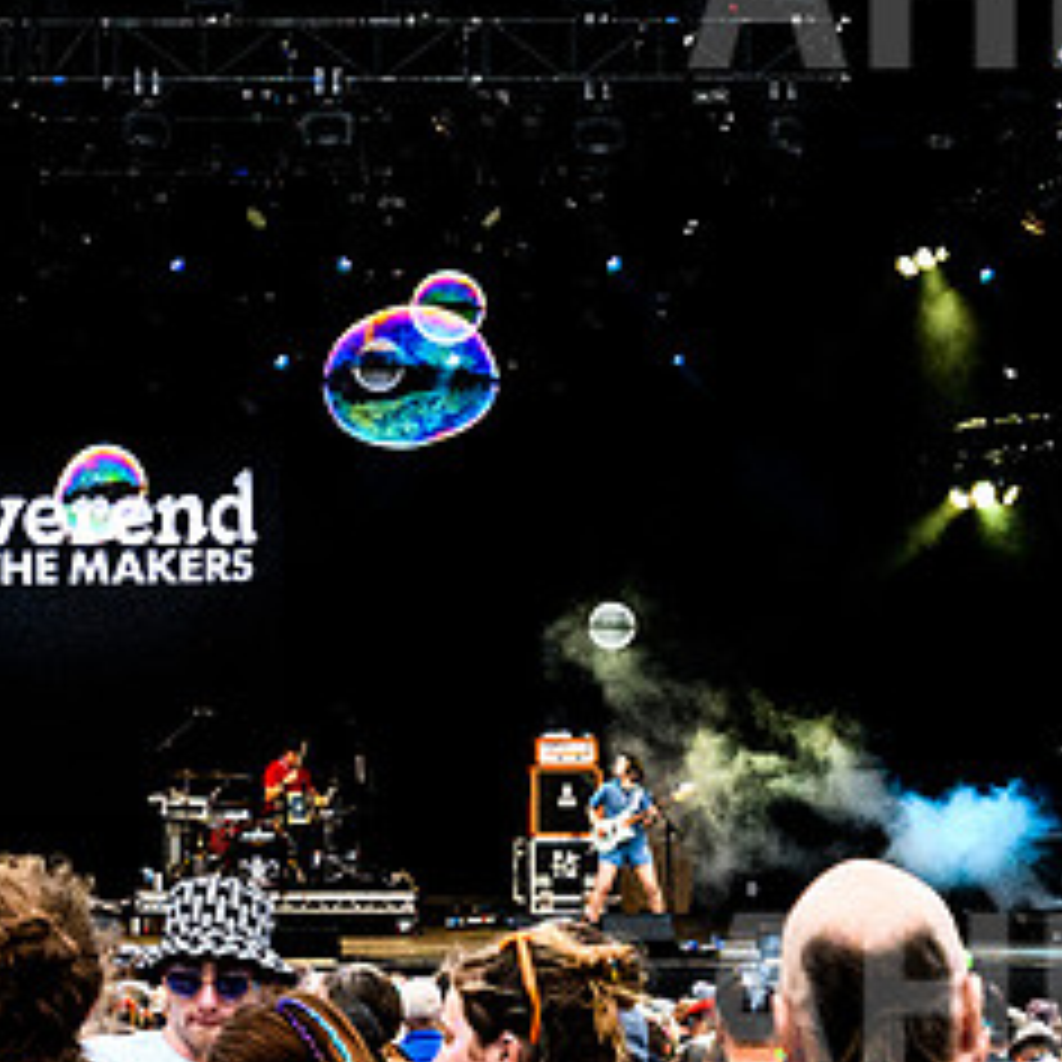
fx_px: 5692
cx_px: 79
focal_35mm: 164
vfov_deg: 10.6
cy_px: 106
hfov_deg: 10.6
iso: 1600
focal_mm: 35
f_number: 7.1
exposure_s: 1/640
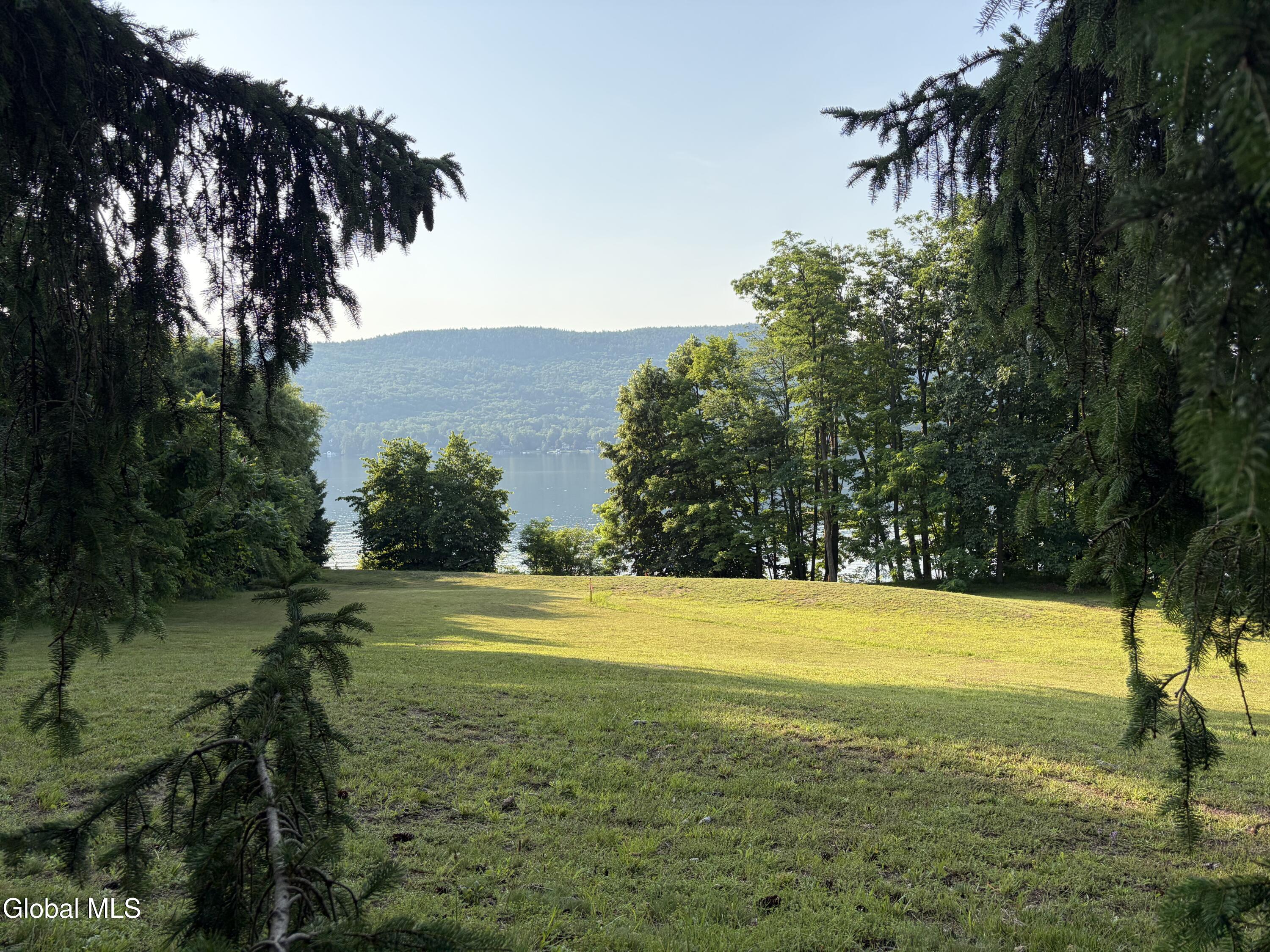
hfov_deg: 67.3
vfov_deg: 53.1
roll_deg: +1.0
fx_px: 954
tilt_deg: -1.8
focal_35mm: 26
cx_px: 635
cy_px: 476
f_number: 1.6
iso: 64
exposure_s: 1/2451
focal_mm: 5.96
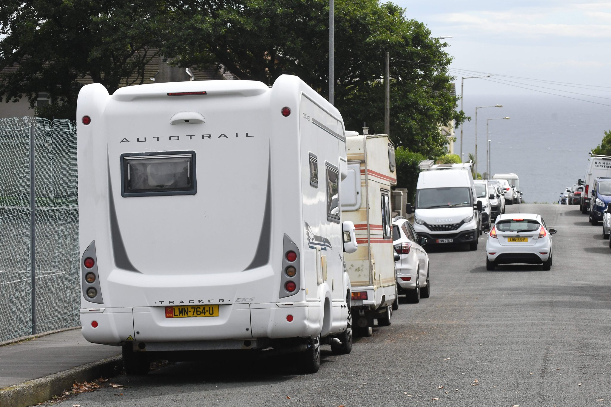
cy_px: 204
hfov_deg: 15.9
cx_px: 306
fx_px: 2189
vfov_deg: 10.6
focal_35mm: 129
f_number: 18
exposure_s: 1/1250
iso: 1250
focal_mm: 86
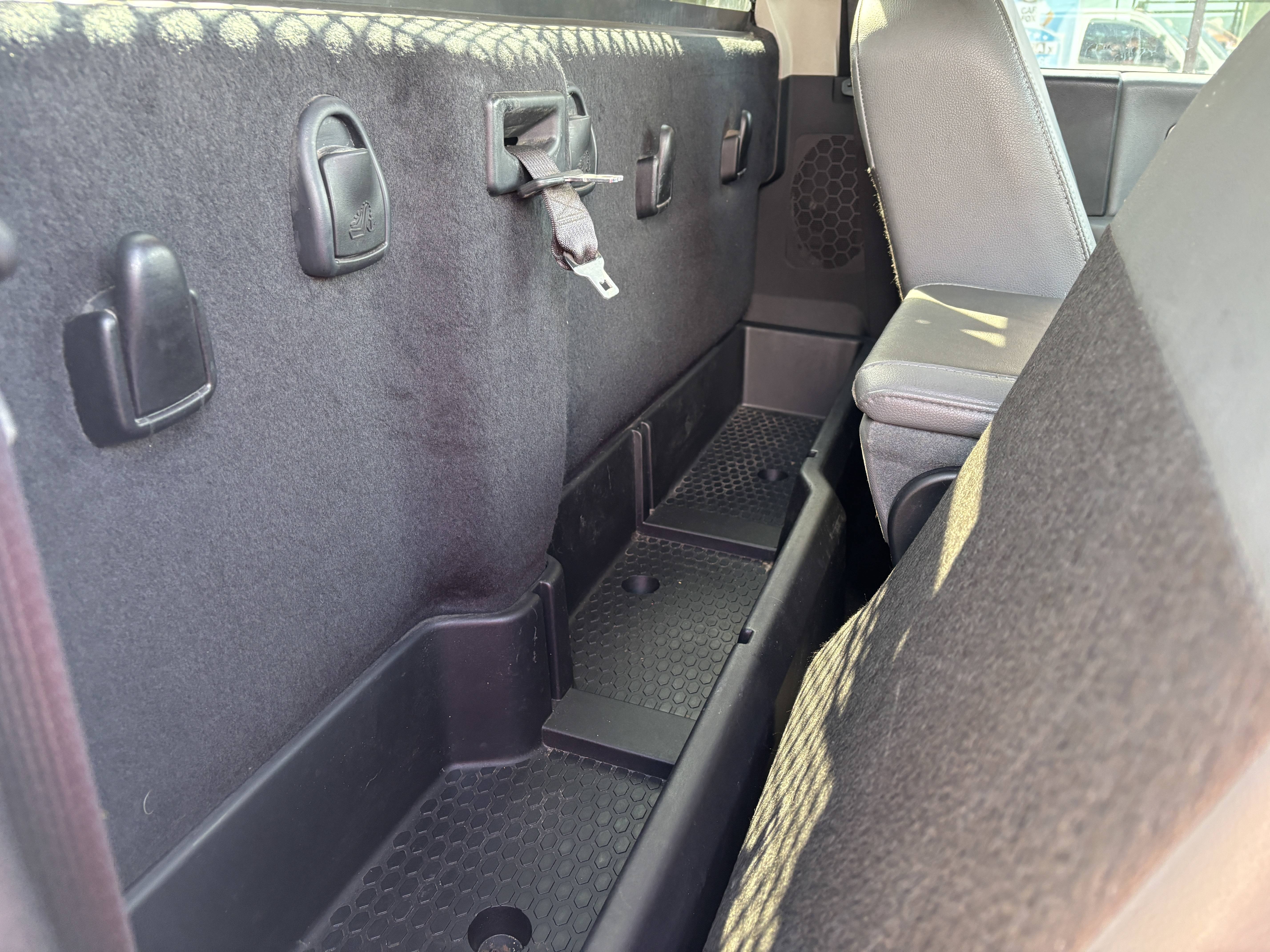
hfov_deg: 67.3
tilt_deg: -23.9
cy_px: 476
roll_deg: -0.3
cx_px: 635
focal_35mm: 26
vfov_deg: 53.1
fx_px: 954
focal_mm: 5.96
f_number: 1.6
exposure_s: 1/60
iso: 160
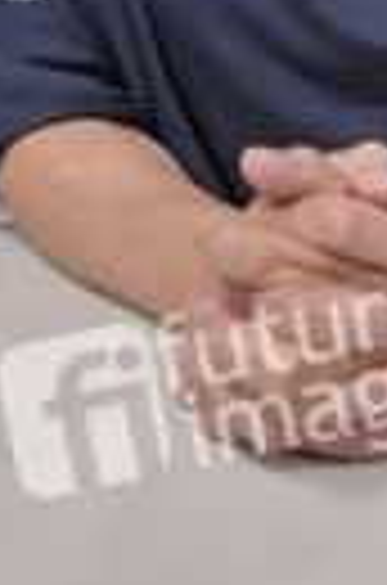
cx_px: 360
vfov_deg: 16.8
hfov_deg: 12.2
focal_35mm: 111
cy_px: -284
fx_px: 1799
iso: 2500
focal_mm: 36
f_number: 6.3
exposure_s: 1/200
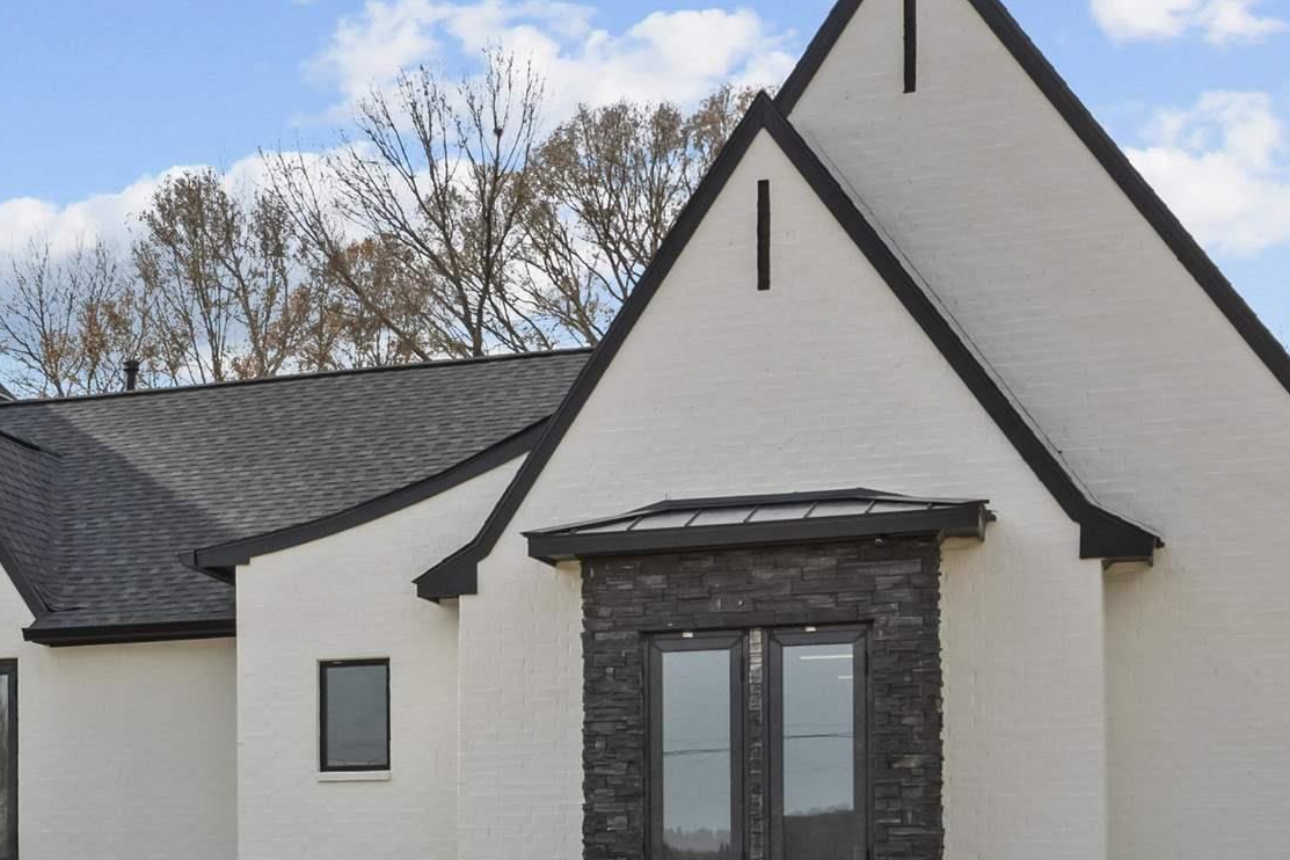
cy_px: 796
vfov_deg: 19.3
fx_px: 2472
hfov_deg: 27.1
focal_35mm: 69
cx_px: -89
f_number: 8
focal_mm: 17
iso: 400
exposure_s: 1/800
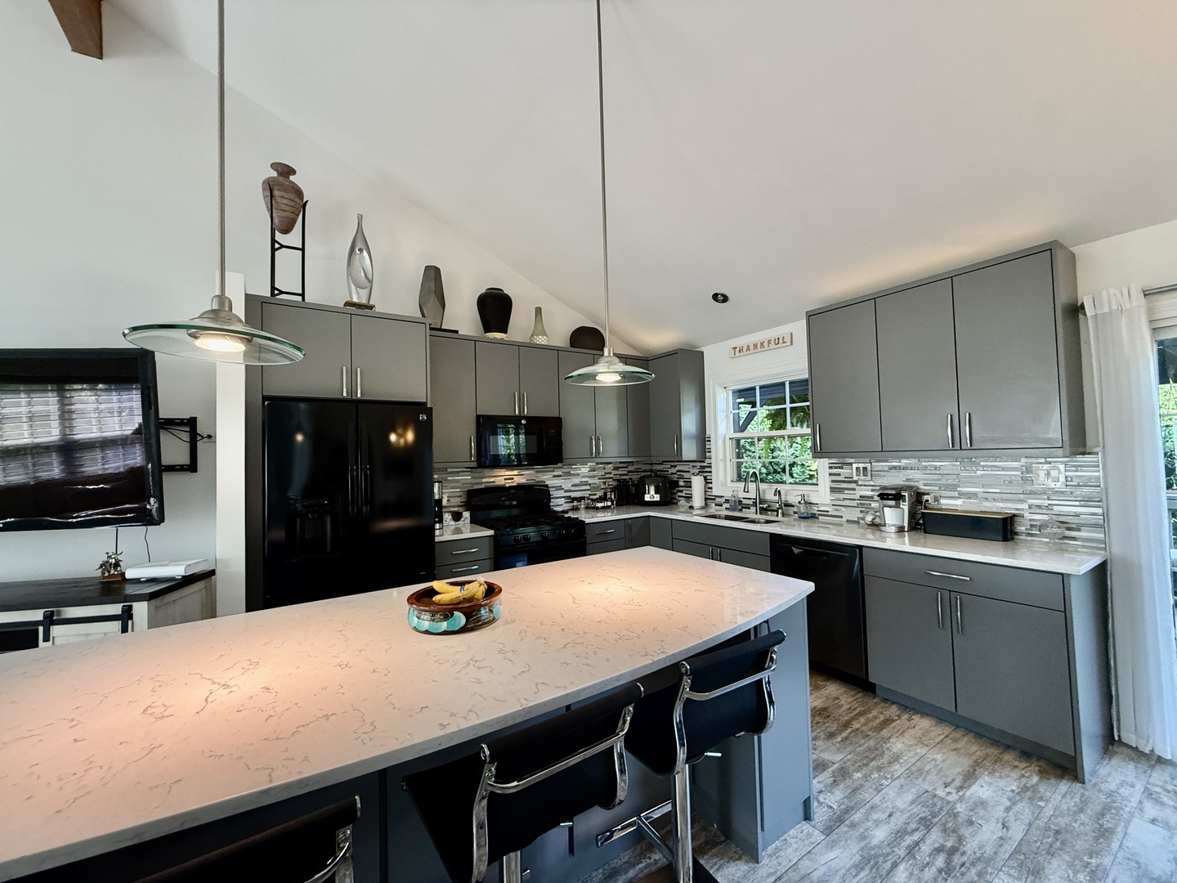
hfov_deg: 102.1
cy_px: 442
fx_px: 476
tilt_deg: +2.1
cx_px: 588
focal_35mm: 14
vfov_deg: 85.7
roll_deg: +1.6
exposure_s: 1/120
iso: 320
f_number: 2.2
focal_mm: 2.22
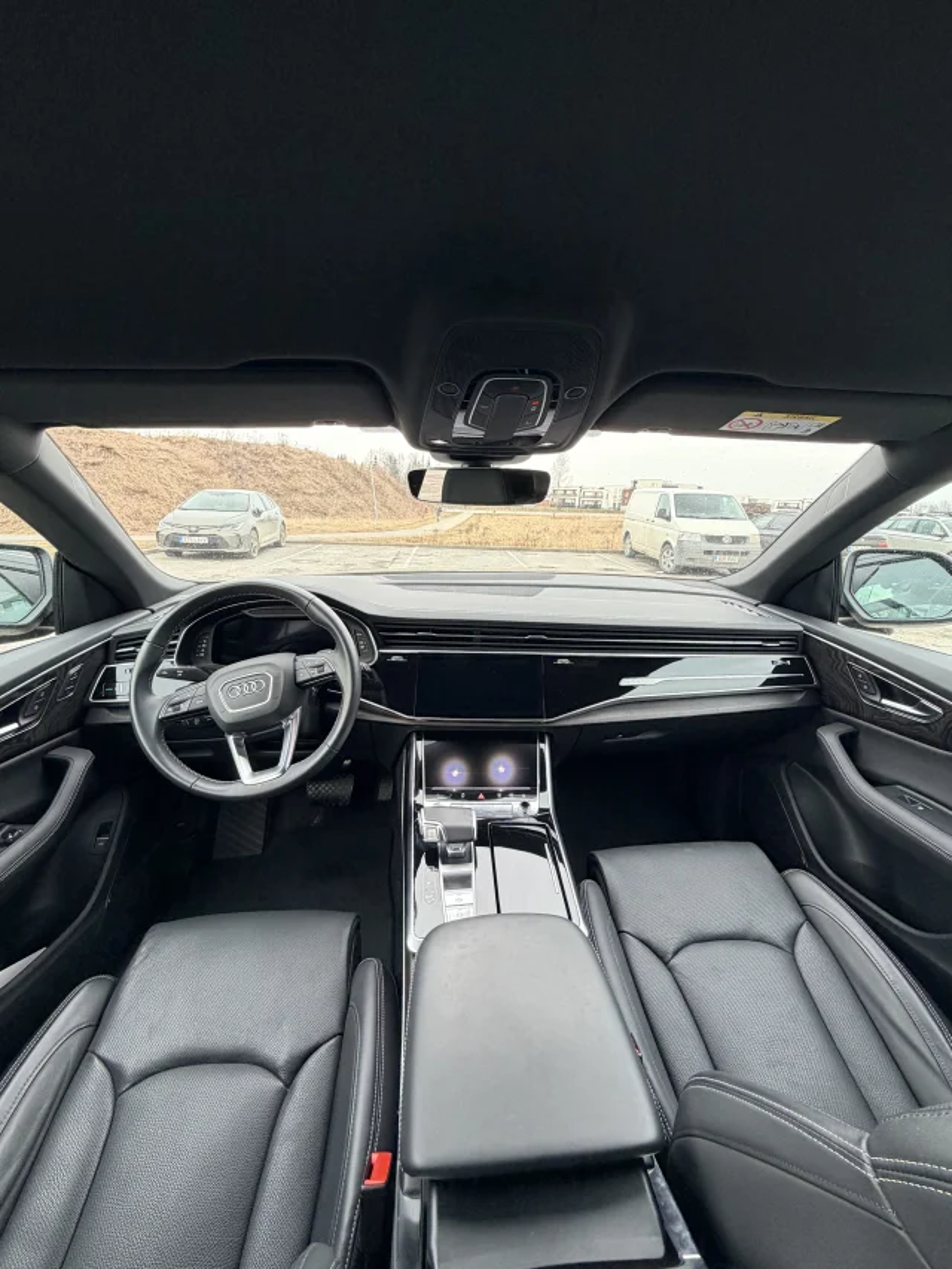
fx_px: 513
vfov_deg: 102.1
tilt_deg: -13.6
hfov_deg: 85.7
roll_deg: -1.9
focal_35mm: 14
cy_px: 634
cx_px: 476
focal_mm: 2.22
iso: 100
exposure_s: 1/121
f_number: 2.2
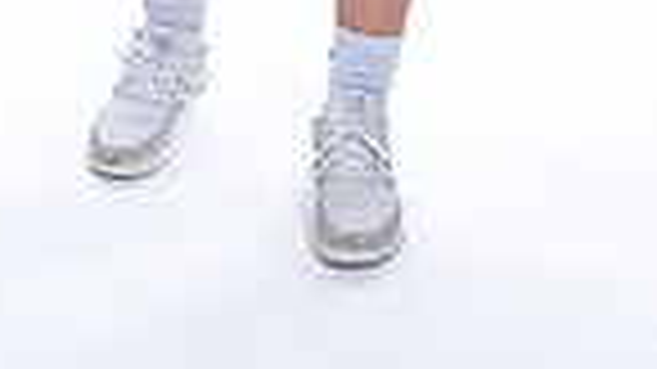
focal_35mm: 149
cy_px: -508
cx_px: 320
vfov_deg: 7.6
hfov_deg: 14.4
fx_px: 2595
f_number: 5.6
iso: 400
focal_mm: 46
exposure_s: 1/250
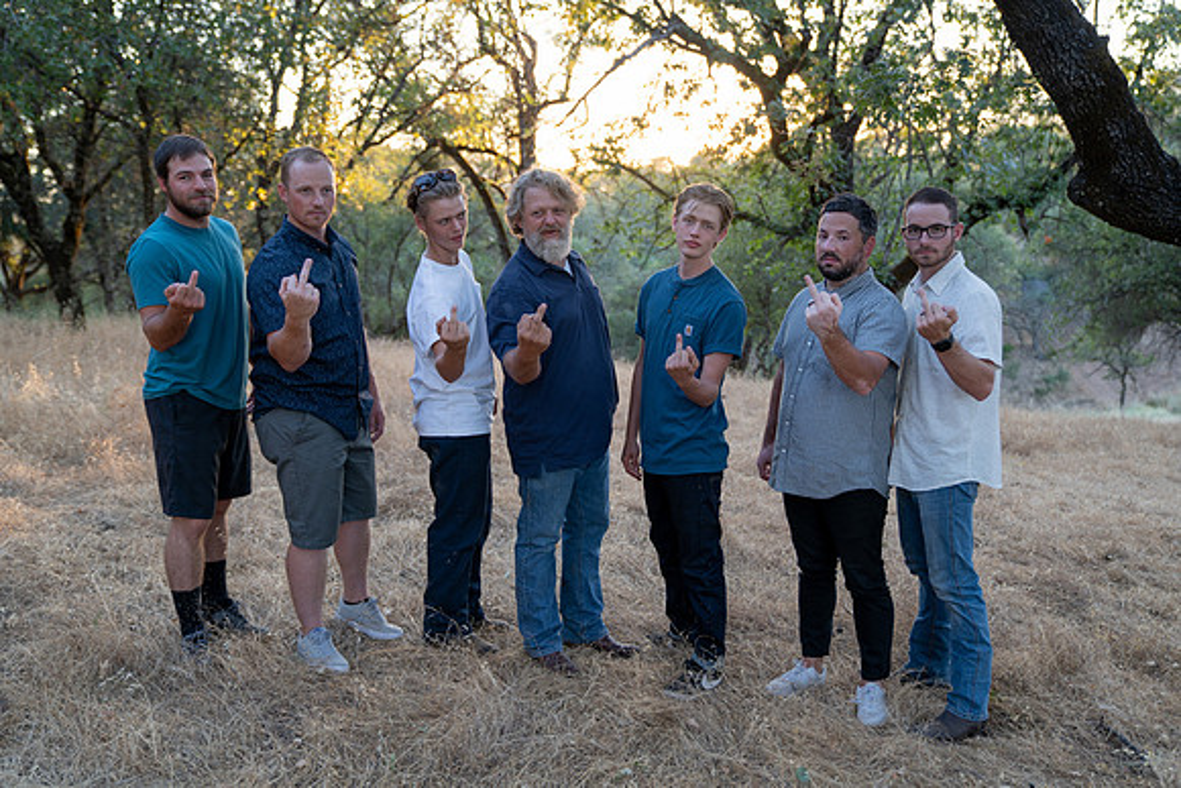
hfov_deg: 55.8
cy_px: 394
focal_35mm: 34
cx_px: 590
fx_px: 1116
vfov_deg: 38.9
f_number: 2.8
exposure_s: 1/100
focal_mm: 34
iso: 250
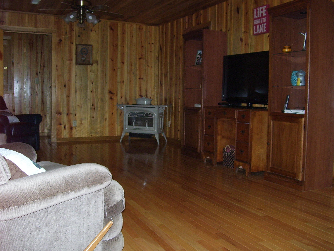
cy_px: 126
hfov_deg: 51.4
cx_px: 167
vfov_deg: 39.7
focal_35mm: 36
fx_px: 347
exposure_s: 1/60
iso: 160
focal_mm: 6
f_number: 2.7
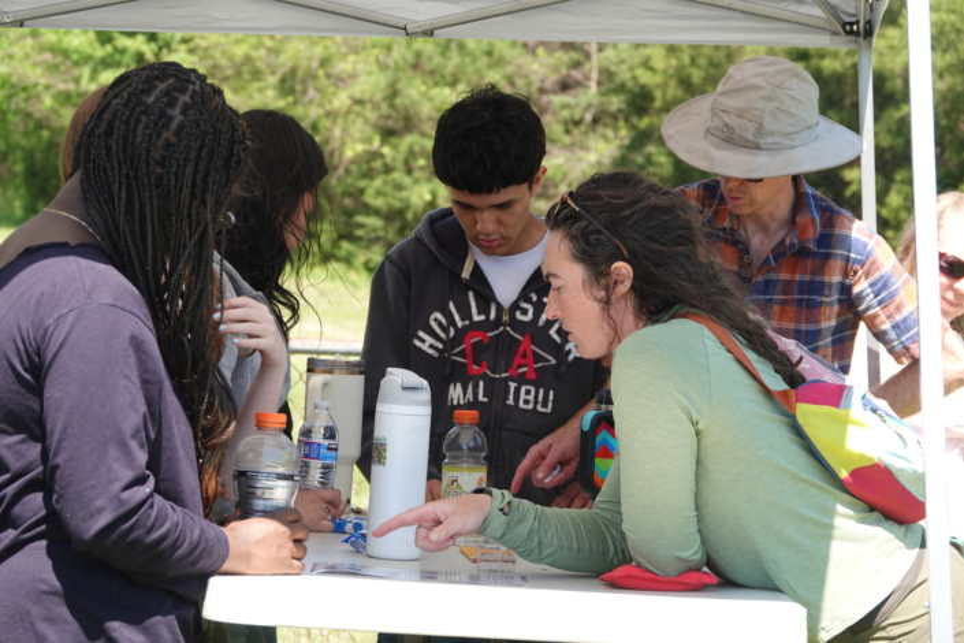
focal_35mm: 127
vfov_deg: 10.8
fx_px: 3401
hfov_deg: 16.1
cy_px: 322
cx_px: 482
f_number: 4
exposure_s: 1/200
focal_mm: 46.41
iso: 100
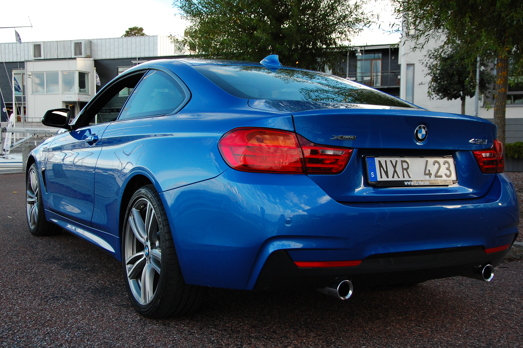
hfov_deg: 46.4
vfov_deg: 31.8
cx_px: 262
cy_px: 174
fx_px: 610
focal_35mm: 42
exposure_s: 1/250
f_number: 8
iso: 400
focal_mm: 28
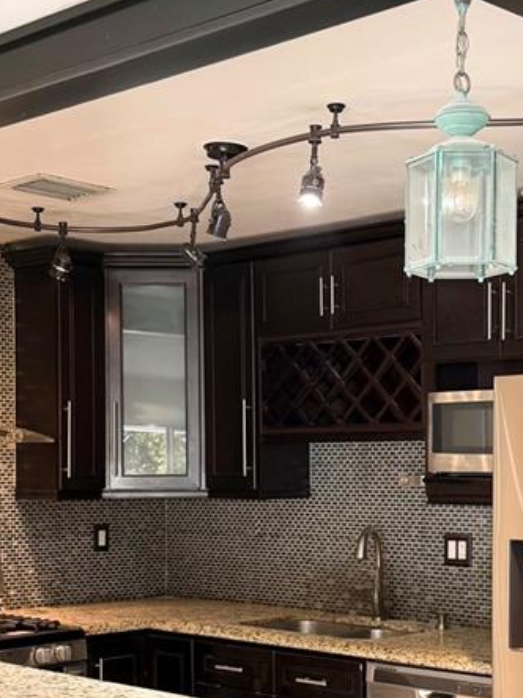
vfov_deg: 29.6
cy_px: 471
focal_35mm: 65
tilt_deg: +0.3
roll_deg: +0.3
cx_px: 296
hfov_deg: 22.6
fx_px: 1310
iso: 125
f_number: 1.78
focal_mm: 6.76
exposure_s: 1/60
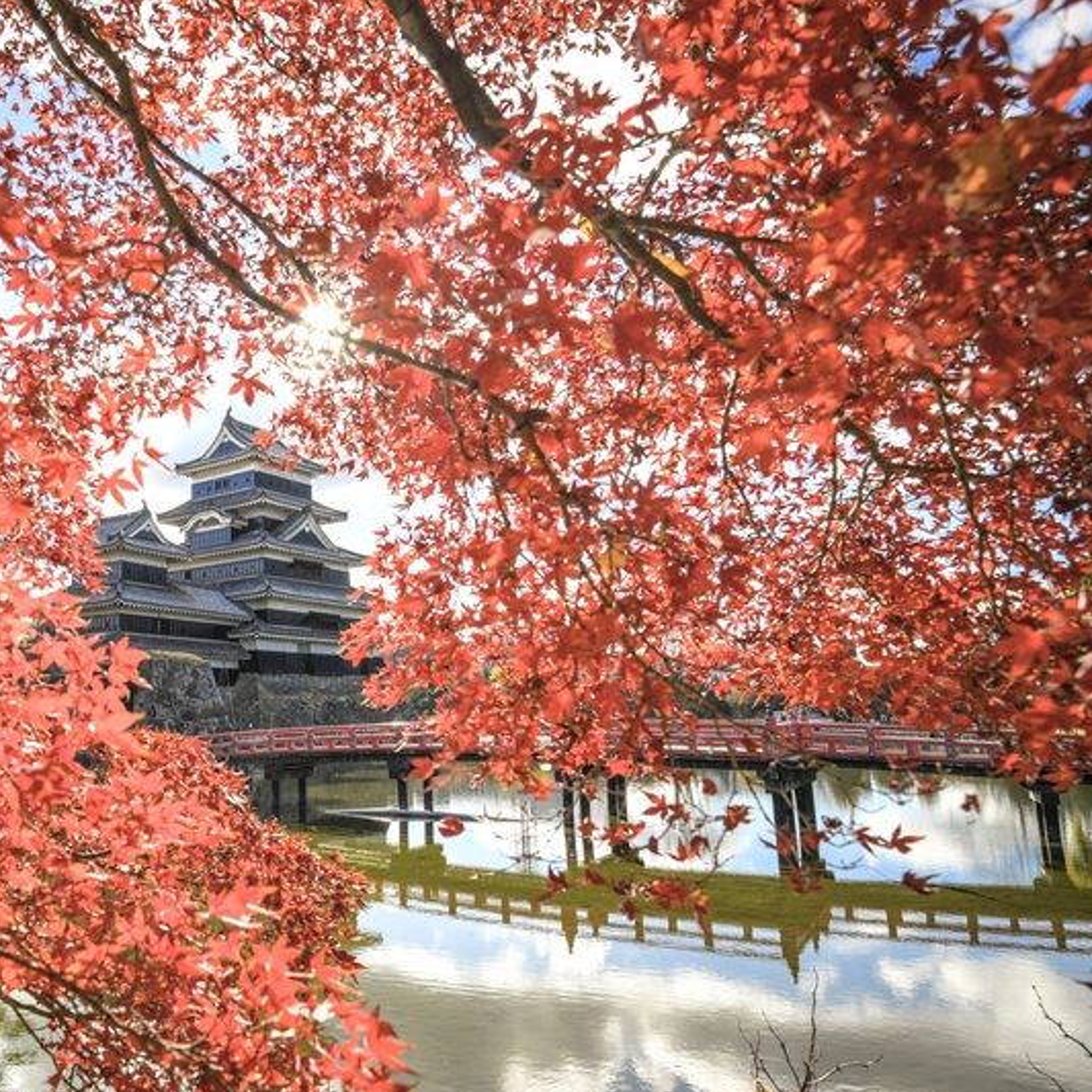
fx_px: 928
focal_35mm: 26
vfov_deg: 60.9
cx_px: 276
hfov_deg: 57.9
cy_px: 548
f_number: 8
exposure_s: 1/80
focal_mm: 20
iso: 64
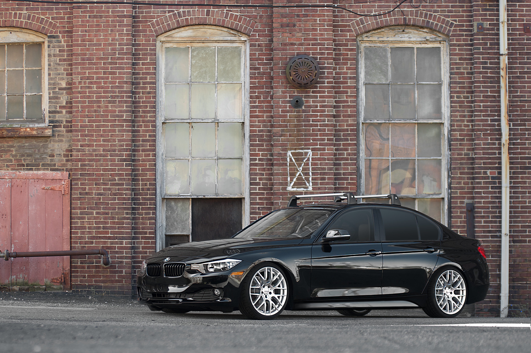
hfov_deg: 19.5
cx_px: 266
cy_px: 176
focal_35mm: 105
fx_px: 1547
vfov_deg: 13.0
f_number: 2.8
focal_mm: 70
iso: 100
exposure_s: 1/125
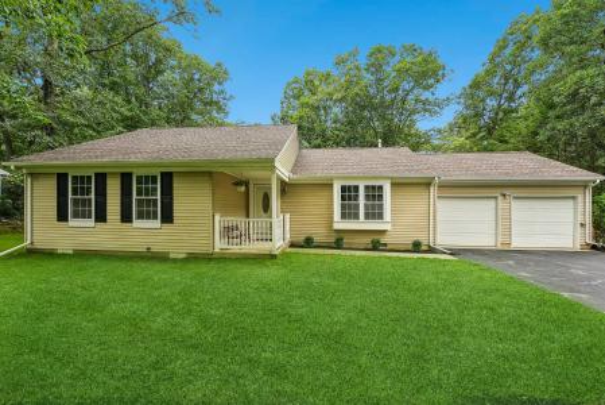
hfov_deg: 104.2
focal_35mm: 14
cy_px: 202
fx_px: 235
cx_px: 302
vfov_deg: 81.3
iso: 400
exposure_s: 1/30
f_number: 11
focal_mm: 14
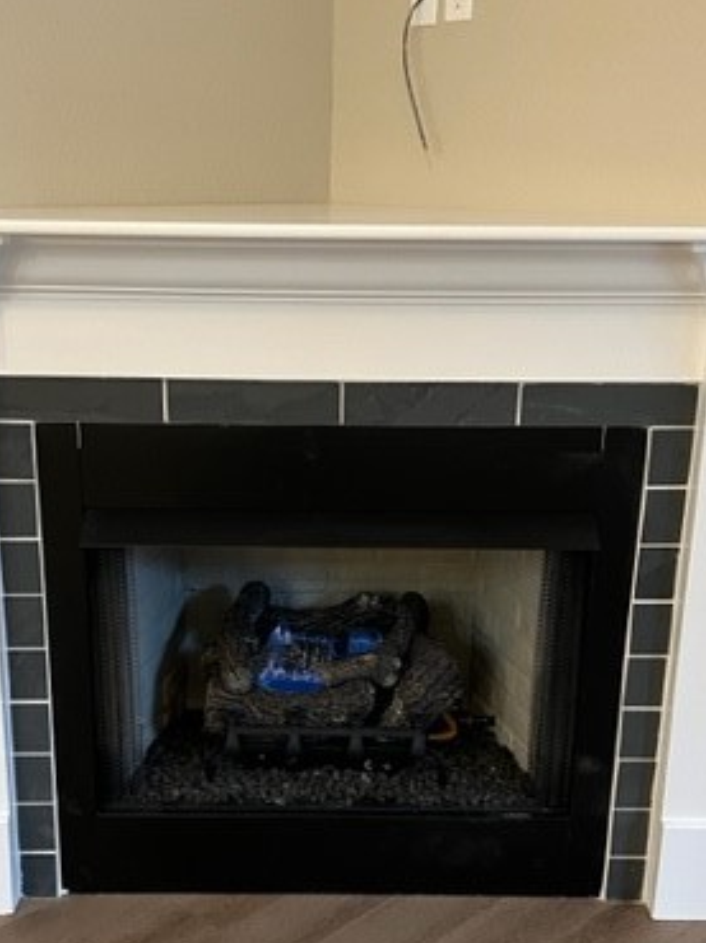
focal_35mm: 45
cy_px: 591
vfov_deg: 41.8
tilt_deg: -18.3
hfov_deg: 32.1
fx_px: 1225
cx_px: 303
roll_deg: -0.4
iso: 400
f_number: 1.5
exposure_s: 1/60
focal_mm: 5.7
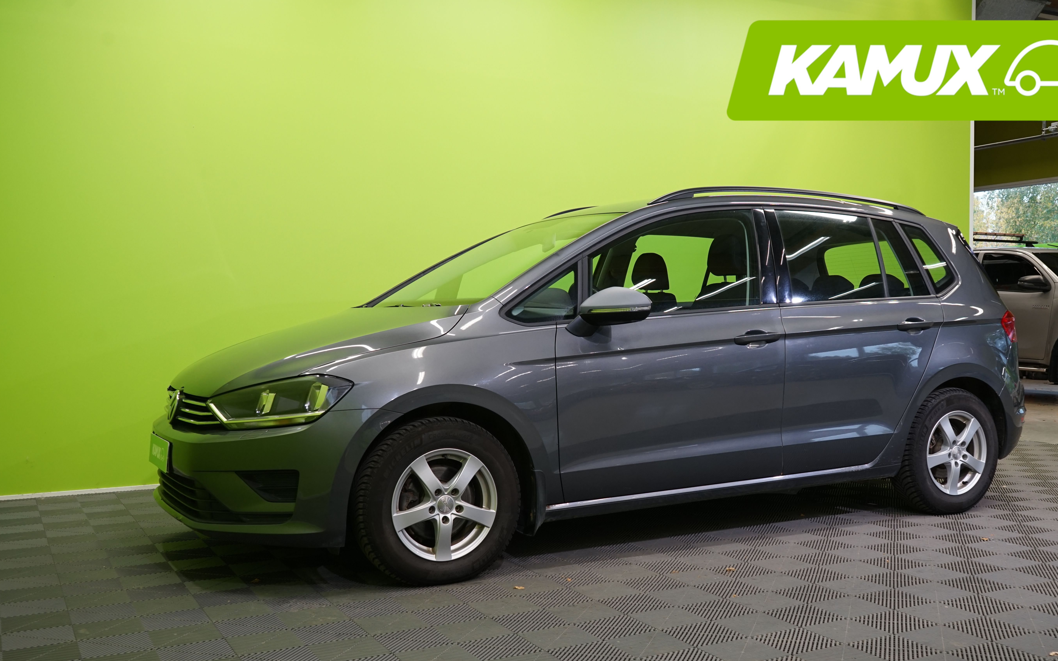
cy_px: 372
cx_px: 581
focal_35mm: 36
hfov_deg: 53.9
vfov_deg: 35.3
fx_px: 1038
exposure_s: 1/30
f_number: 6.3
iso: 640
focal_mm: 32
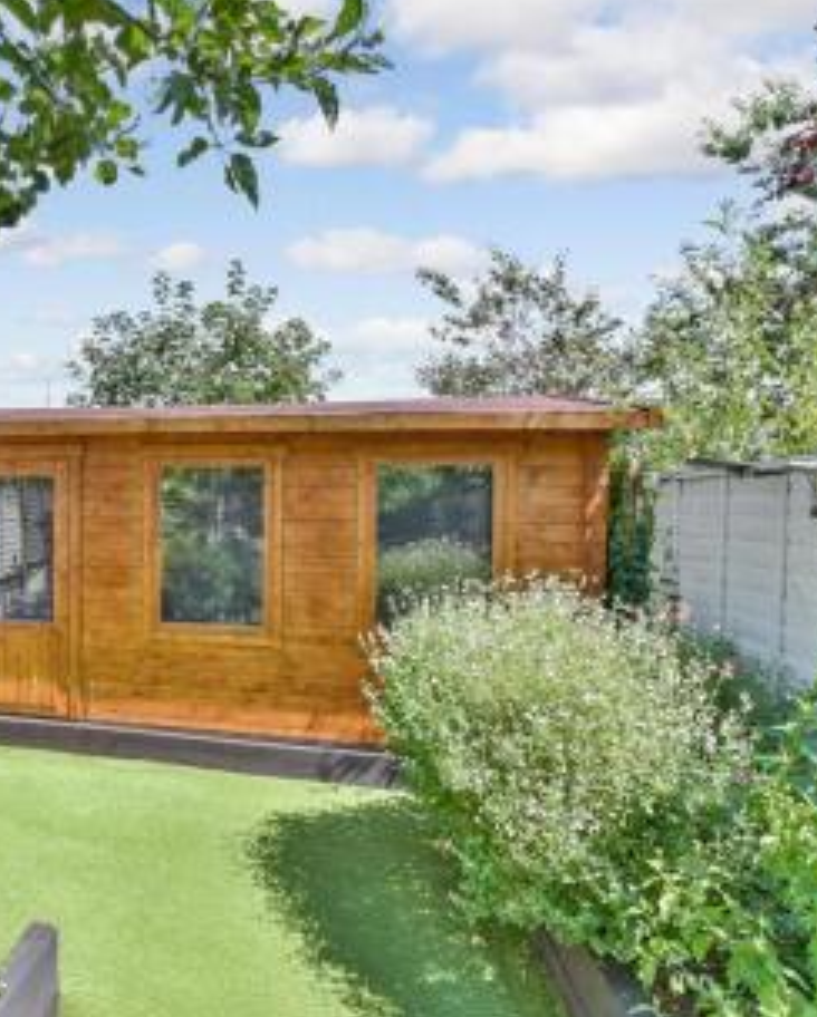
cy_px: 510
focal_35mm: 22
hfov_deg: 58.4
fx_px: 664
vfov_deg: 75.0
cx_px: 164
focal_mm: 10
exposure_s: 1/320
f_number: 9
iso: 500
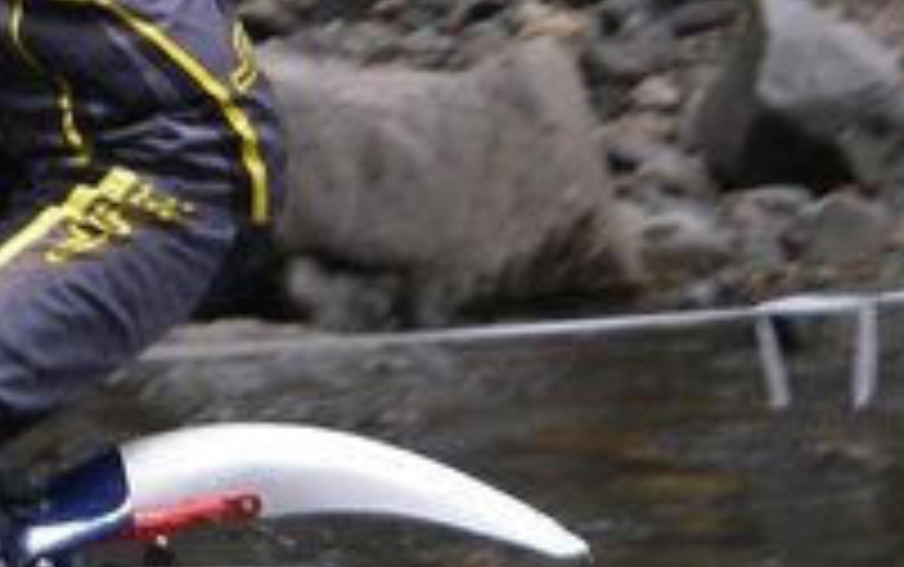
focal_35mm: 360
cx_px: -202
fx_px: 8877
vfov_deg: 3.7
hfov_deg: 5.8
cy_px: 400
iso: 80
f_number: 4
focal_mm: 18.9
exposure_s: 1/100
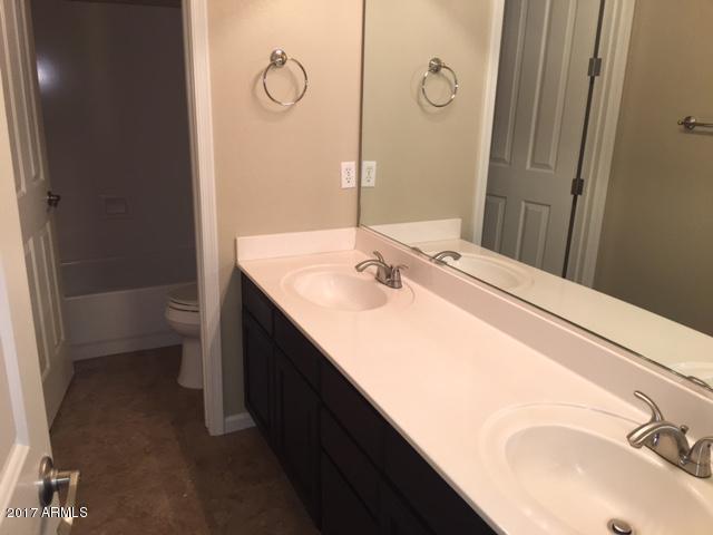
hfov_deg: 61.7
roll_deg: -1.4
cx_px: 356
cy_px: 268
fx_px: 597
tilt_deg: -16.2
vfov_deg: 48.2
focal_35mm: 29
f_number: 2.2
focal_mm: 4.15
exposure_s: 1/30
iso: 64
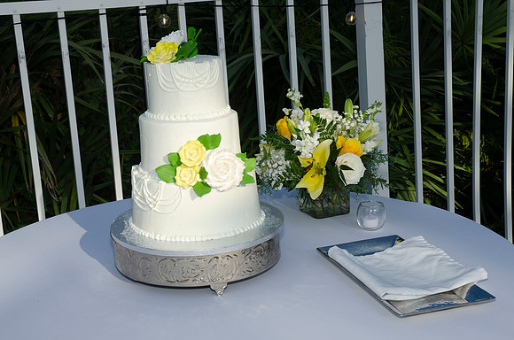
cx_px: 257
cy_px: 170
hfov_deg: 33.5
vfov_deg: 22.5
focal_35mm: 60
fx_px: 855
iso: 100
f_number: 10
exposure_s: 1/250
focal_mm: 40
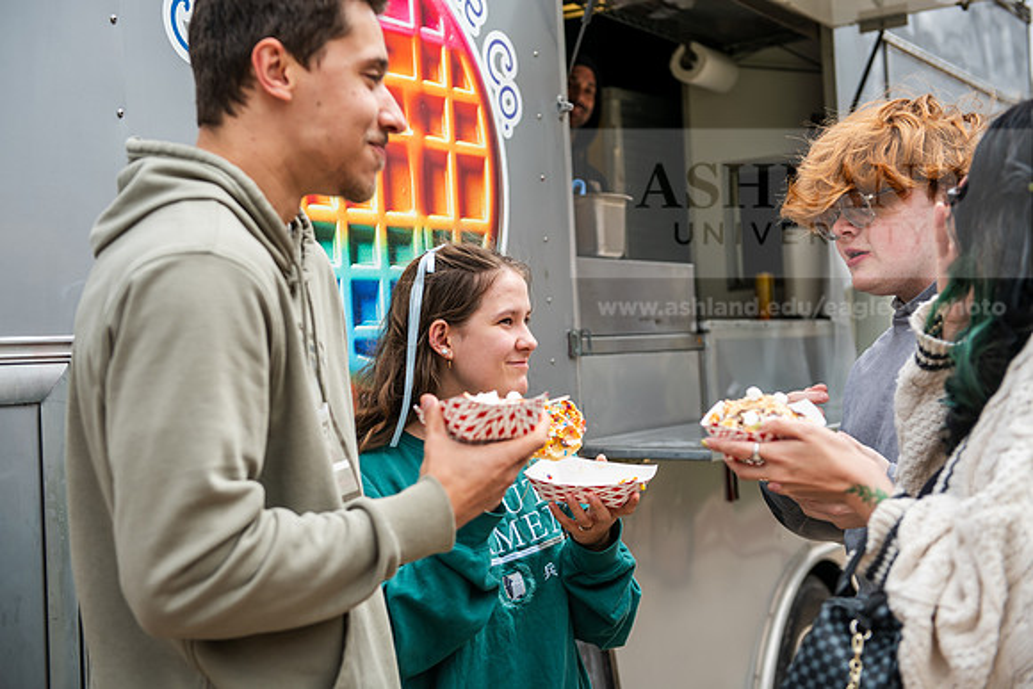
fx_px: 1578
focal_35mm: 55
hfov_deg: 36.2
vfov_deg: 24.6
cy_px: 344
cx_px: 516
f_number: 3.5
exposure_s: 1/800
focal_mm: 55
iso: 160
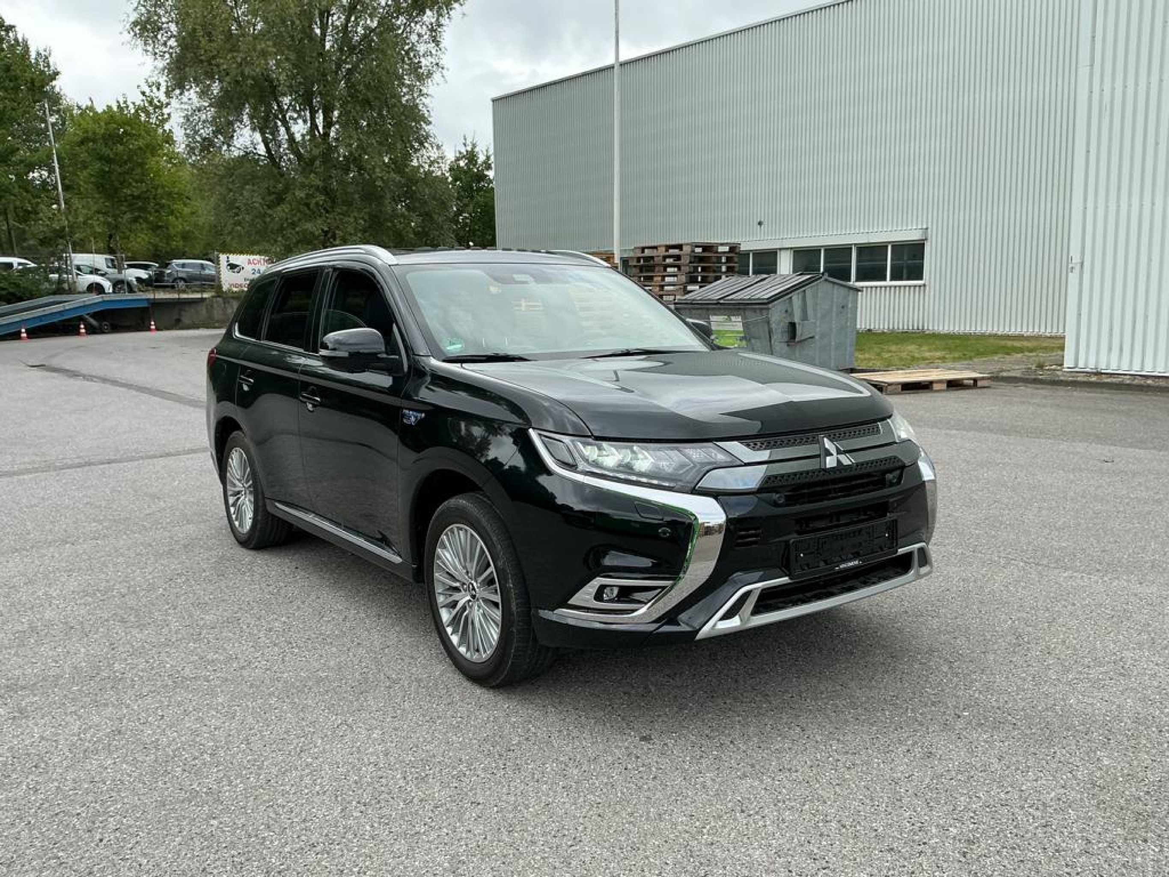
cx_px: 584
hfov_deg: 61.7
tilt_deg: -8.1
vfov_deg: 48.2
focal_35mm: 29
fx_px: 979
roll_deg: +1.4
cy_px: 438
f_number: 1.8
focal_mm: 3
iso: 25
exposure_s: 1/556
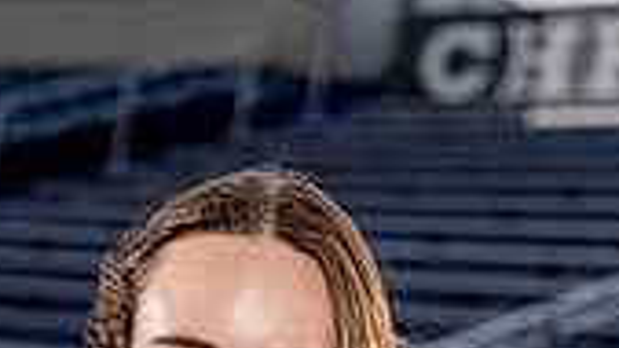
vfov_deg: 6.5
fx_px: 2938
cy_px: 821
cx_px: 198
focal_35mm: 179
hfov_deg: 12.0
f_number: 4
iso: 100
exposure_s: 1/250
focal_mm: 64
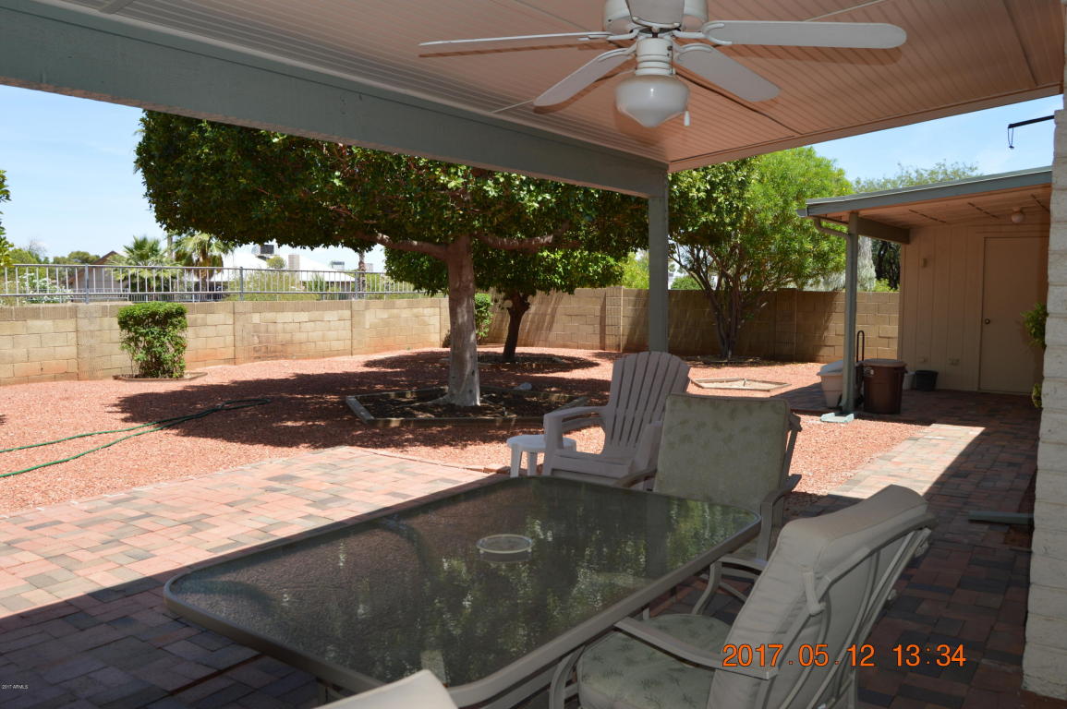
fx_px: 800
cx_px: 534
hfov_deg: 67.4
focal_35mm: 27
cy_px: 354
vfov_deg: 47.9
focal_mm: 18
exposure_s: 1/200
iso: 100
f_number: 8
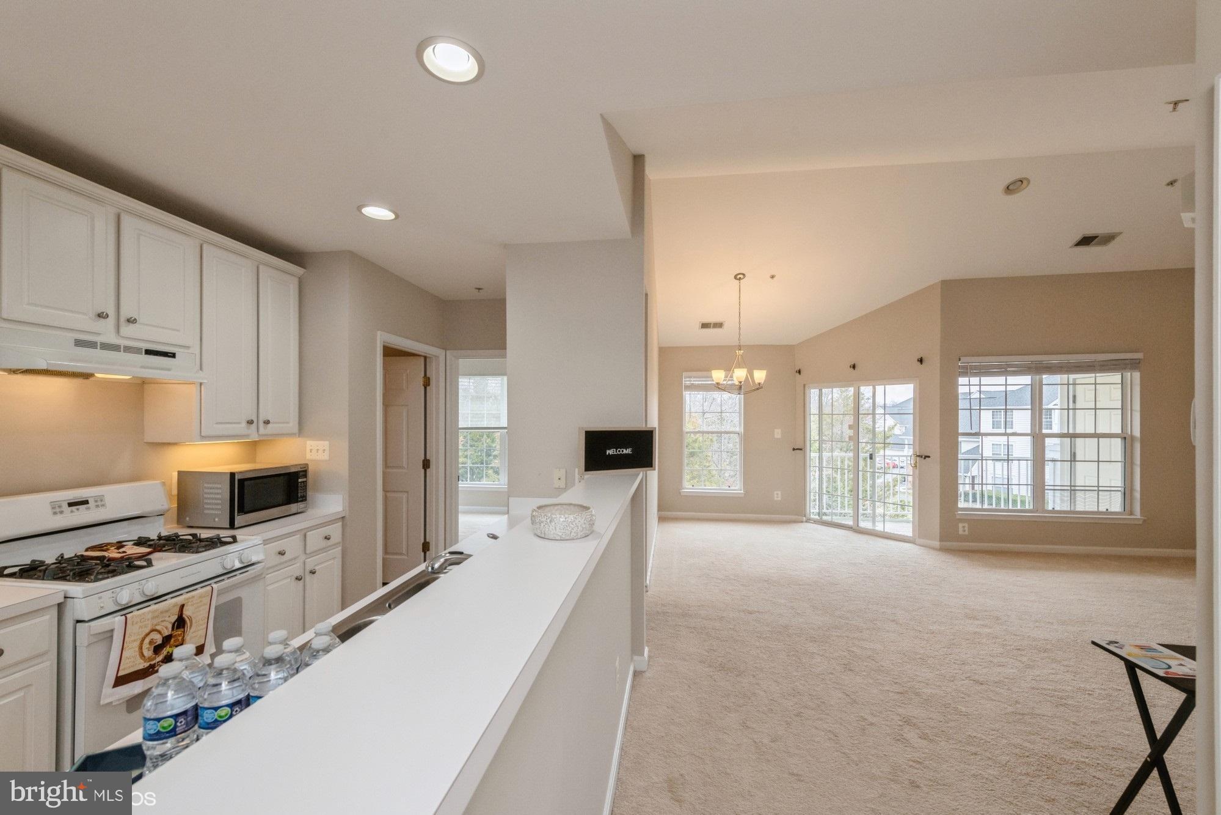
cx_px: 610
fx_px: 475
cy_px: 408
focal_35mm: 14
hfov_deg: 104.3
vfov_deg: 81.2
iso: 400
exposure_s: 1/80
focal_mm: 14
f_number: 10
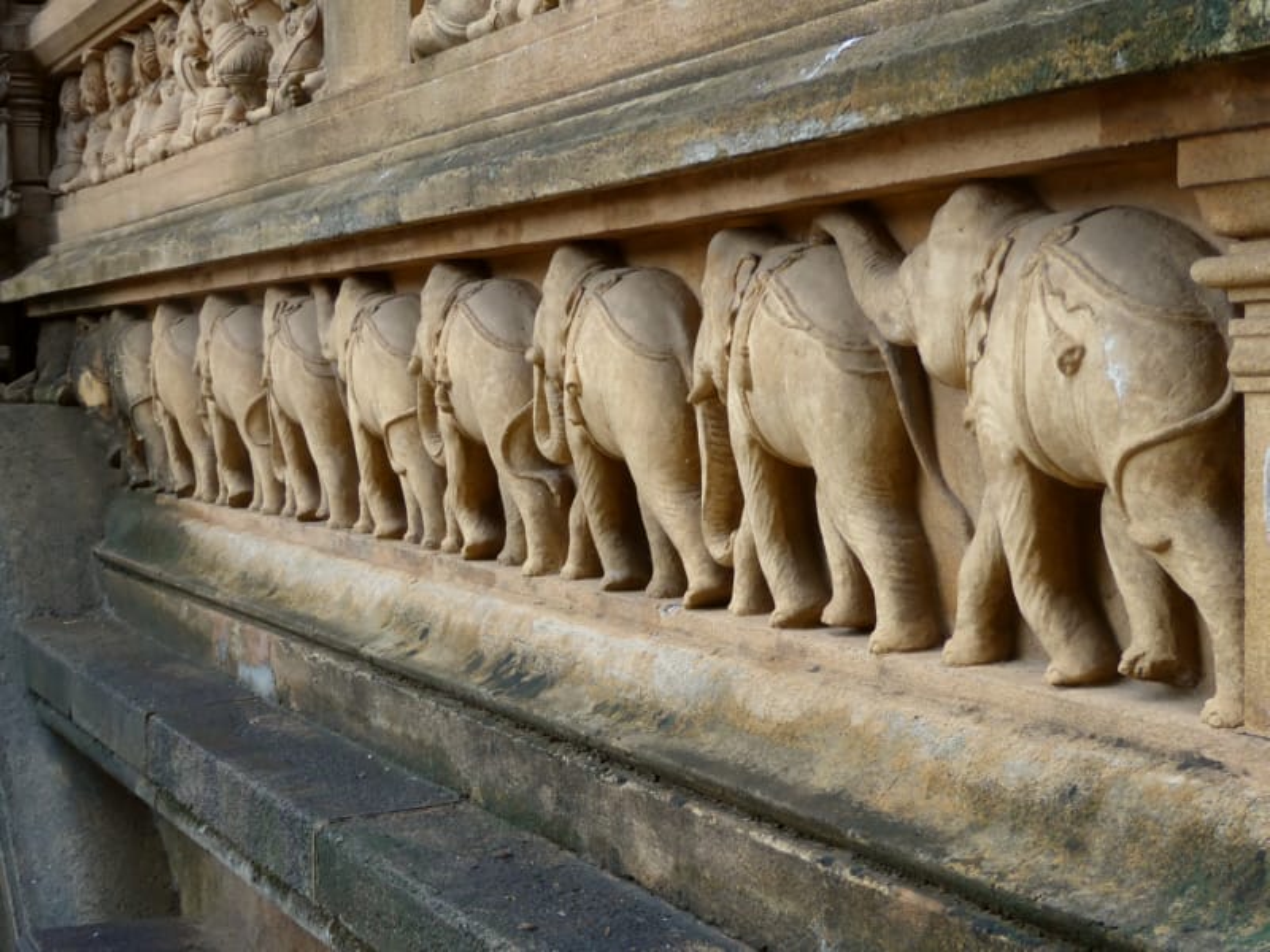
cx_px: 635
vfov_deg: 19.6
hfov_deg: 26.0
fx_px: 2752
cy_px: 476
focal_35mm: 75
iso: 250
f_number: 4.5
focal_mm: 12.5
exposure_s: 1/60
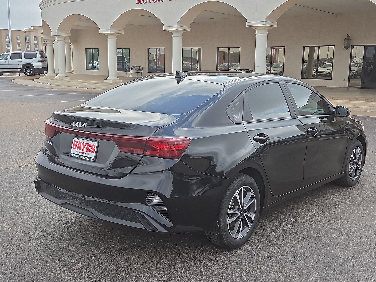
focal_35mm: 40
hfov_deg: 46.8
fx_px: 434
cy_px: 141
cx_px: 188
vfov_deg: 36.0
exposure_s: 1/588
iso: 25
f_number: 1.8
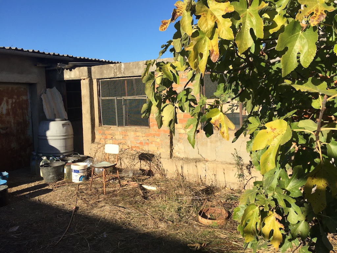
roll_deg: +1.0
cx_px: 168
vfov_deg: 48.2
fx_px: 282
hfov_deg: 61.7
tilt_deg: -5.2
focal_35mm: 29
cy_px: 126
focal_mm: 4.15
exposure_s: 1/1647
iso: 32
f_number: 2.2
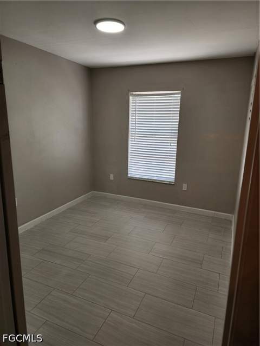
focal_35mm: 23
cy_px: 173
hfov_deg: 58.9
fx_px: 230
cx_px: 130
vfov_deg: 73.9
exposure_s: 1/120
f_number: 1.8
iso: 50
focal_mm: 6.4
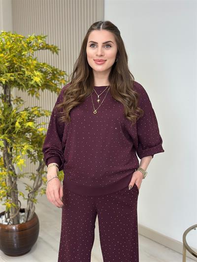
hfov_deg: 30.3
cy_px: 131
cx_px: 98
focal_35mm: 48
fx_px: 364
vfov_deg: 39.6
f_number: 1.78
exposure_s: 1/145
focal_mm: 6.86
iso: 64
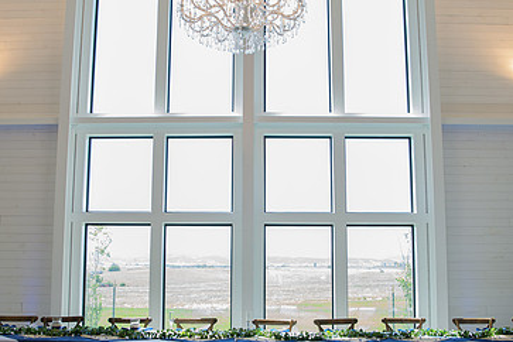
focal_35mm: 40
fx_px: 570
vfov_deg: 33.3
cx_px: 254
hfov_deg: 48.5
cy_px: 206
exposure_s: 1/160
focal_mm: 24
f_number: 3.5
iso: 500
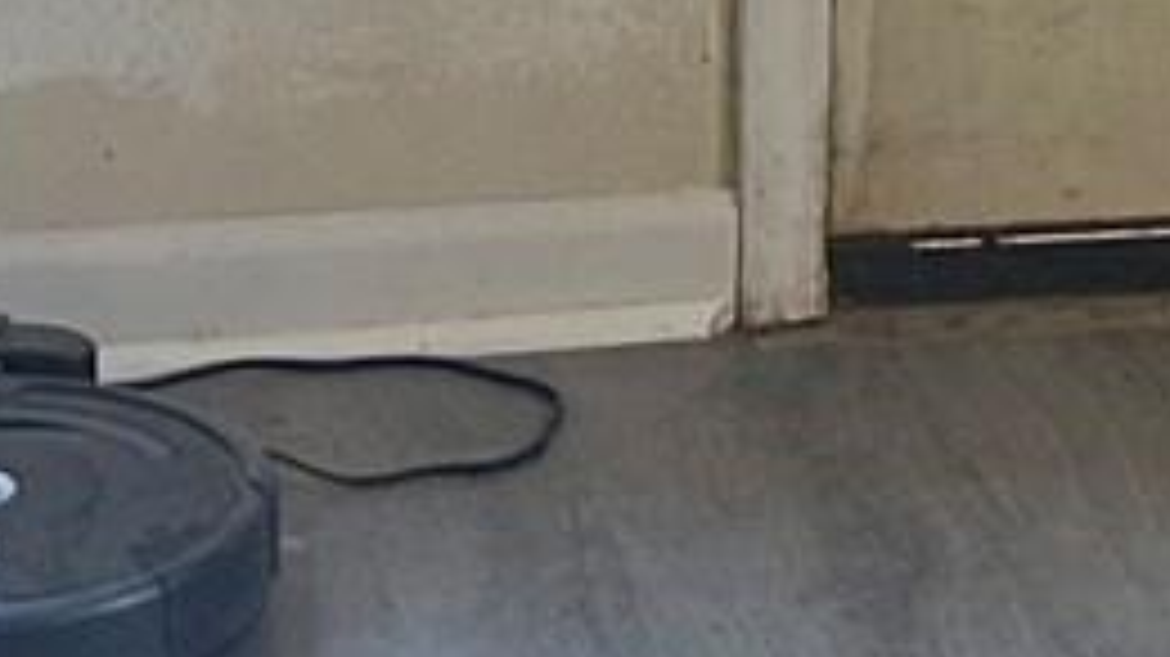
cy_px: -1413
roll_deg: -1.1
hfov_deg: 9.6
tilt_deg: -6.1
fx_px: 6915
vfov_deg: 5.1
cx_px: 1125
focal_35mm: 223
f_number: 1.5
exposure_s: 1/60
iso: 125
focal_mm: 5.7
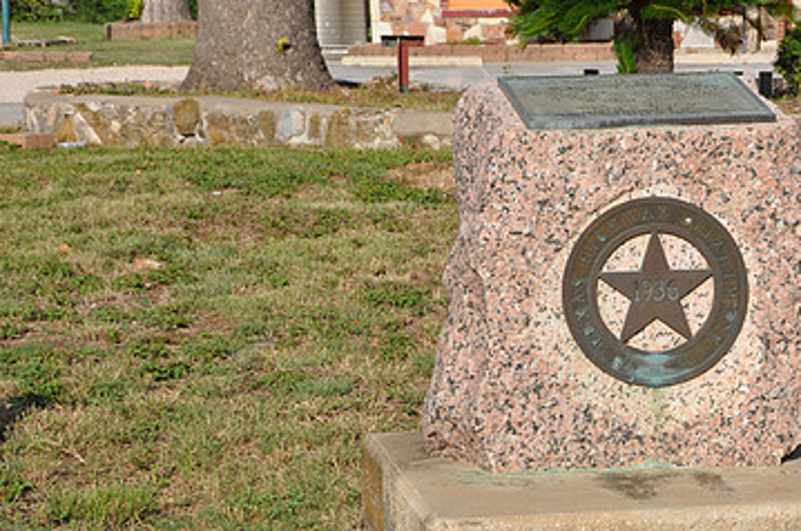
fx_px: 2798
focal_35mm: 126
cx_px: 643
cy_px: 336
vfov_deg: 10.8
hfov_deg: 16.2
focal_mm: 52
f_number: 9
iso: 200
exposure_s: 1/320
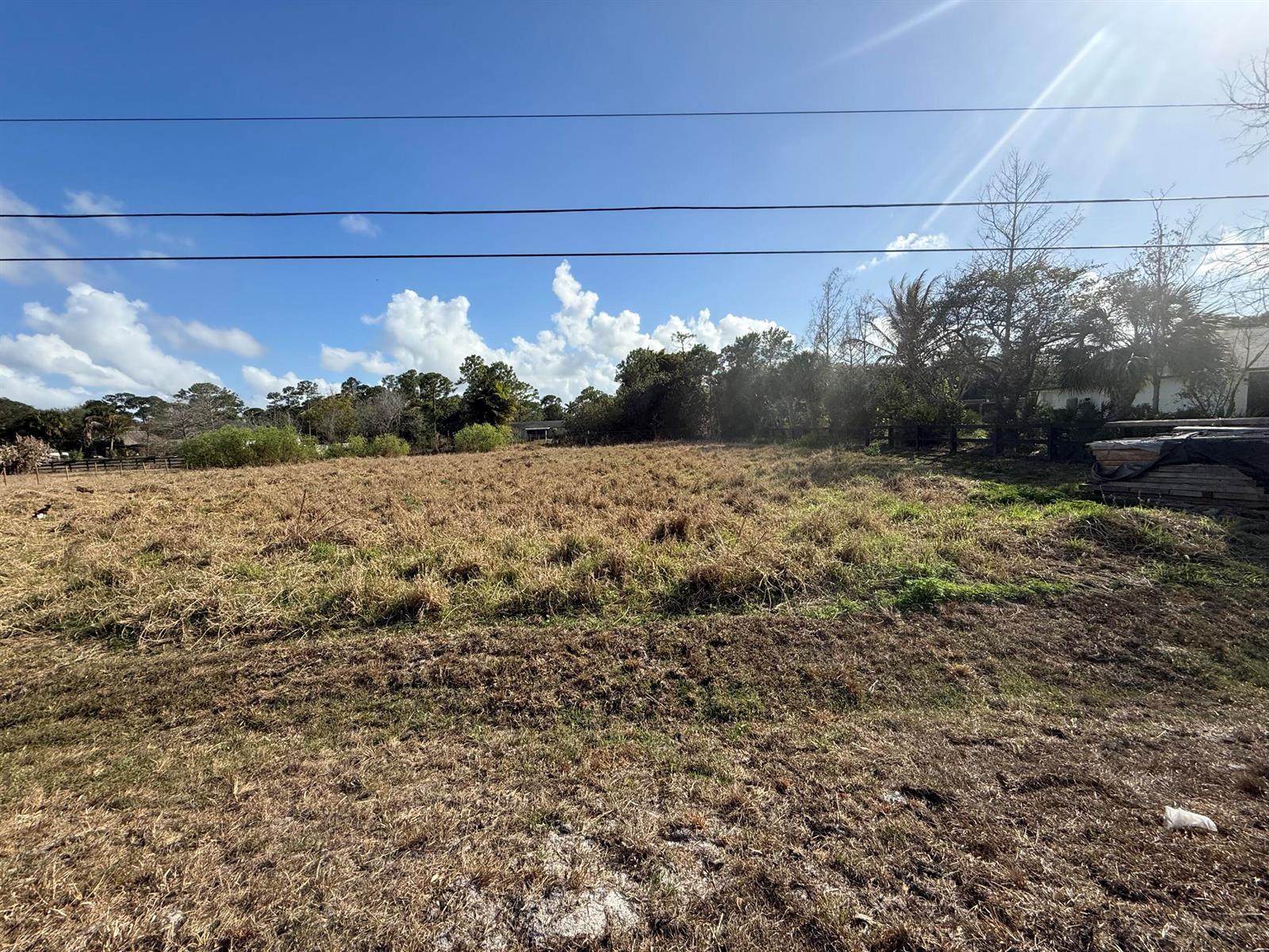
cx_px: 634
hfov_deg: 102.1
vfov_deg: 85.7
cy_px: 476
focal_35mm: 14
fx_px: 513
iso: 50
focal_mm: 2.22
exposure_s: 1/2165
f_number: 2.2
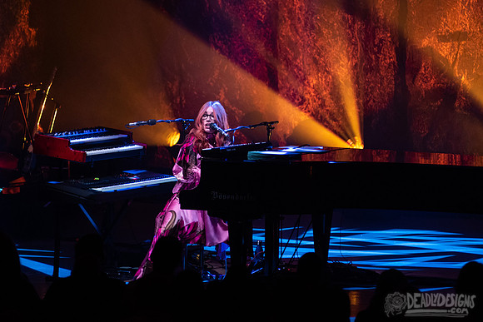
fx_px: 4032
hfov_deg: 6.9
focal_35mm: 300
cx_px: 288
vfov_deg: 4.6
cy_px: 94
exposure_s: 1/200
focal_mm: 200
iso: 2000
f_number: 3.2
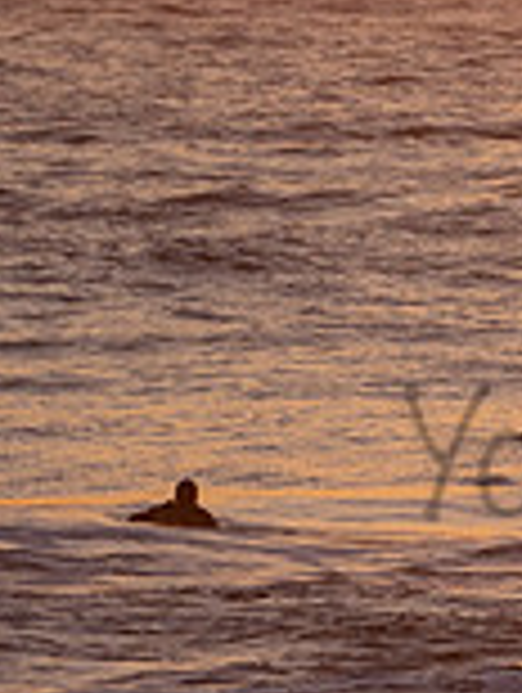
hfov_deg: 1.7
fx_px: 17665
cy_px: 412
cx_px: 868
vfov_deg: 2.2
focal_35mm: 881
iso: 320
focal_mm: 240
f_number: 5.6
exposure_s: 1/2000
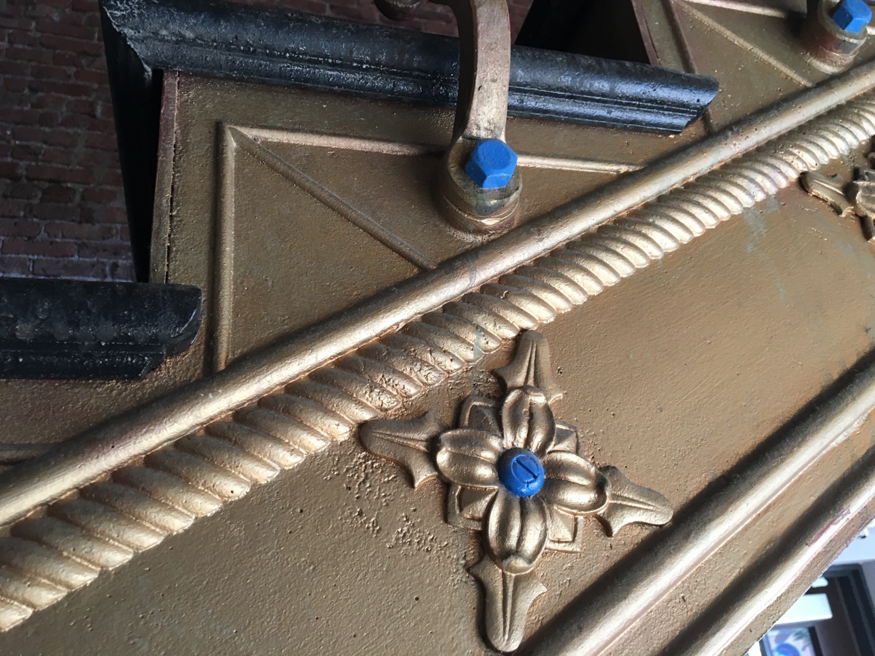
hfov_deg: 61.7
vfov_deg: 48.2
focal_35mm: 29
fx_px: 733
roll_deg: +7.7
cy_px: 328
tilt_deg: +28.3
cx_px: 438
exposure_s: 1/30
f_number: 2.2
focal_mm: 4.15
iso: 40
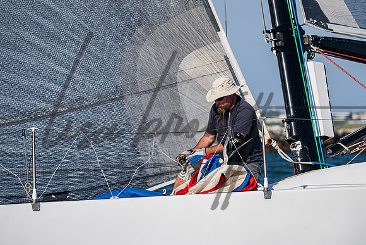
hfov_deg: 8.4
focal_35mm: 244
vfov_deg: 5.6
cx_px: 207
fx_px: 2483
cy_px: 113
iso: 400
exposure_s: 1/5000
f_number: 5
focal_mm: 185
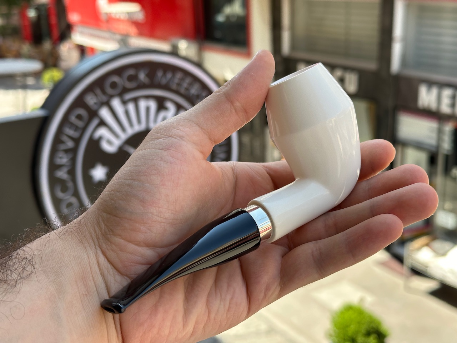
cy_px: 172
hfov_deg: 39.7
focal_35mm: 48
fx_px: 634
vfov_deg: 30.3
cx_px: 228
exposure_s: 1/604
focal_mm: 6.86
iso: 64
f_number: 1.78
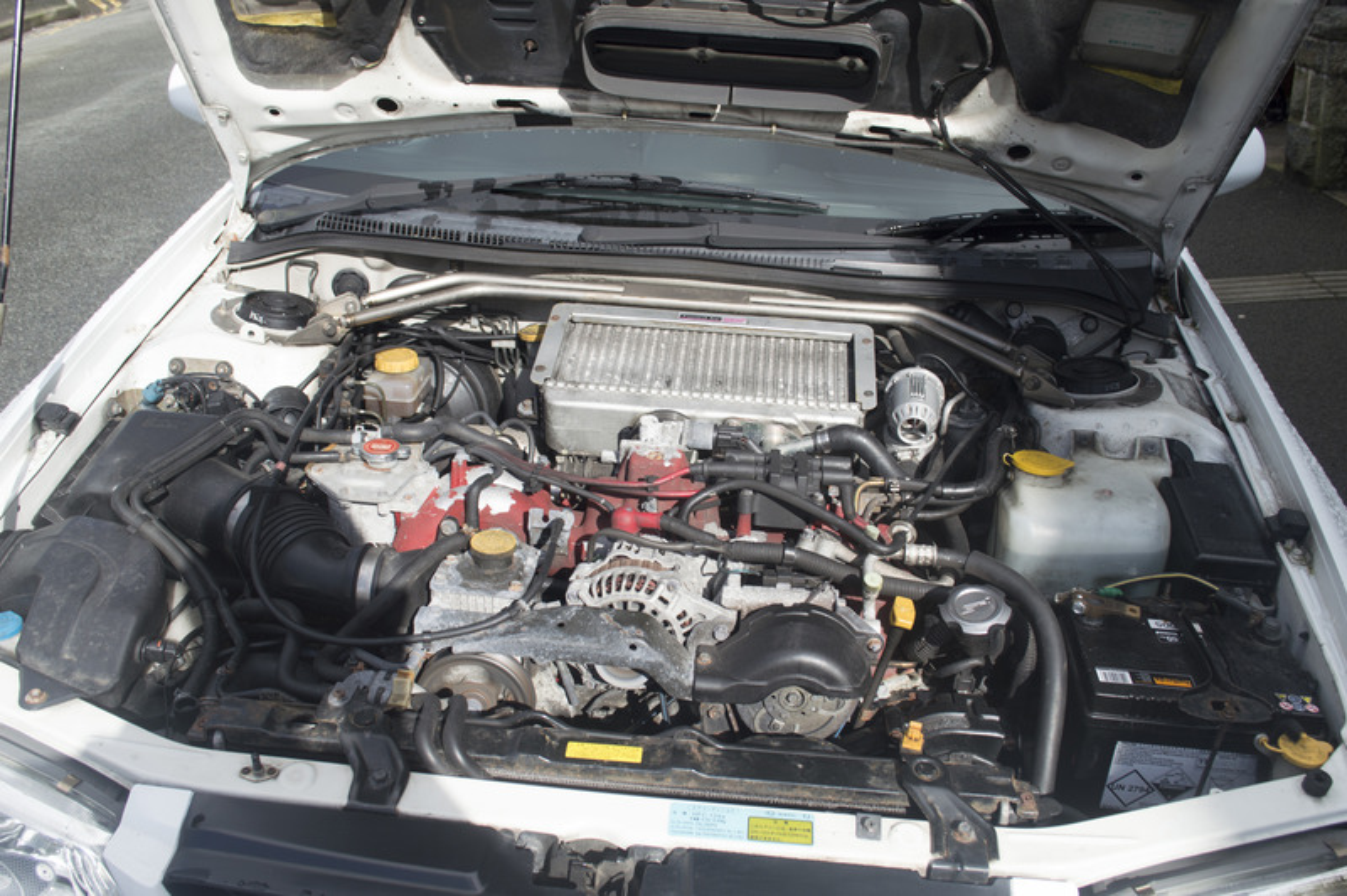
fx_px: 1234
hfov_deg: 57.3
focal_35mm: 33
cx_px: 674
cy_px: 448
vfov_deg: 39.9
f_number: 7.1
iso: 100
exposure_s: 1/200
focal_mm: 22
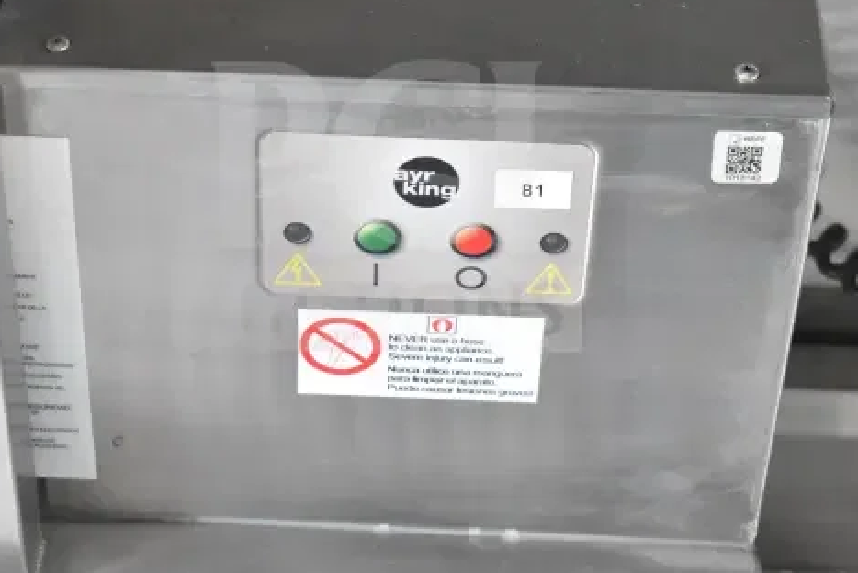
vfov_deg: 12.7
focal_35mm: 108
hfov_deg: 19.0
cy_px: 207
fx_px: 2567
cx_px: 375
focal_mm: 55
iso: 6400
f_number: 5.6
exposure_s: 1/125
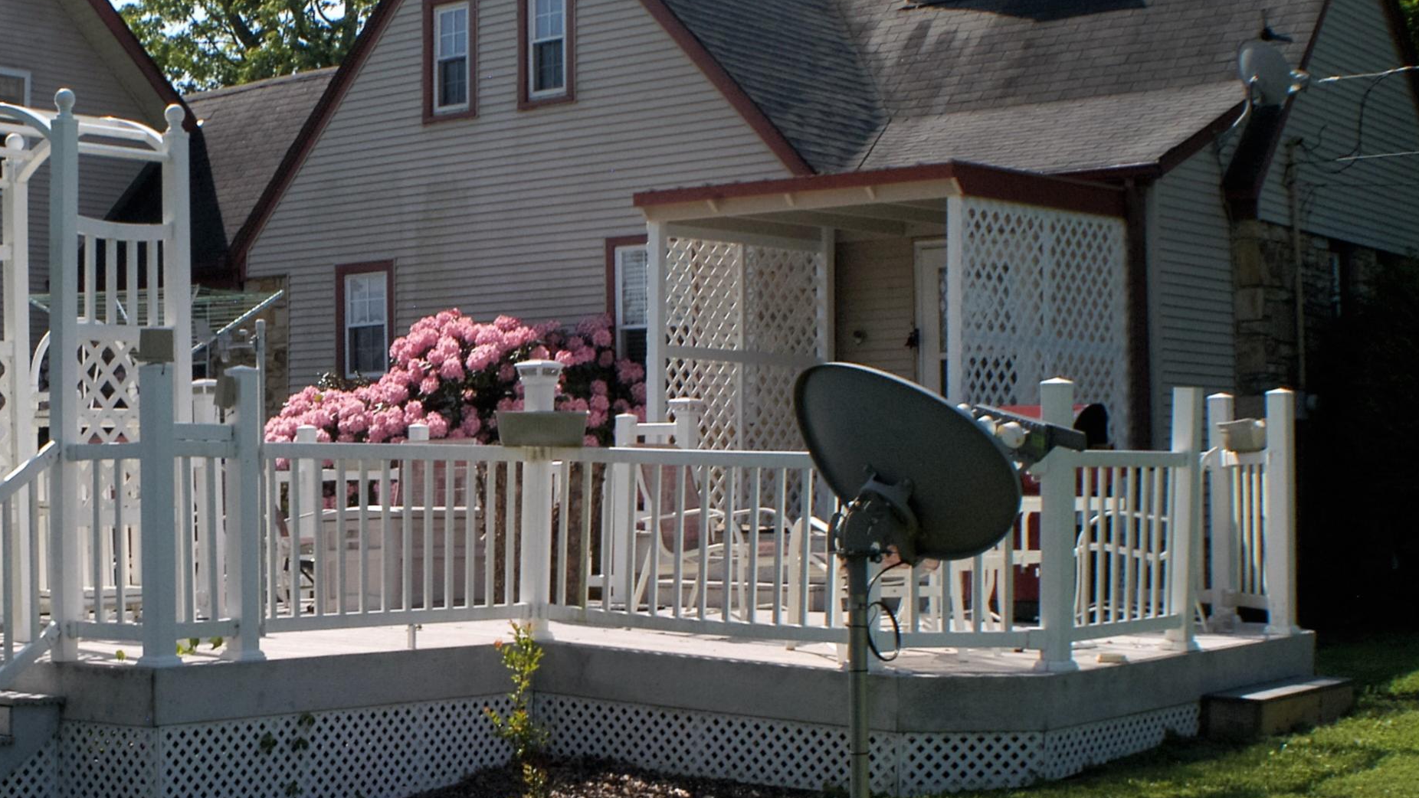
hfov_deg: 26.6
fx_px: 2967
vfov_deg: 15.3
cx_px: 355
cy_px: 340
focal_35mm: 79
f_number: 11
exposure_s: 1/500
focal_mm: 31
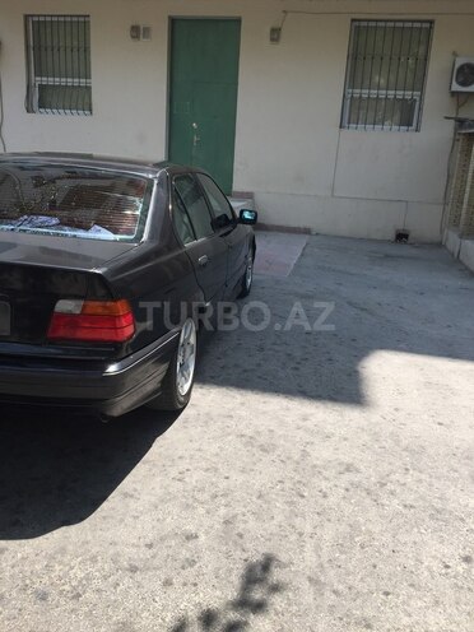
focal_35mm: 29
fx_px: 529
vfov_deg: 61.7
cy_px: 316
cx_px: 237
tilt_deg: -15.4
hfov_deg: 48.2
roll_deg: -4.0
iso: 32
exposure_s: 1/628
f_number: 2.2
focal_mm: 4.15
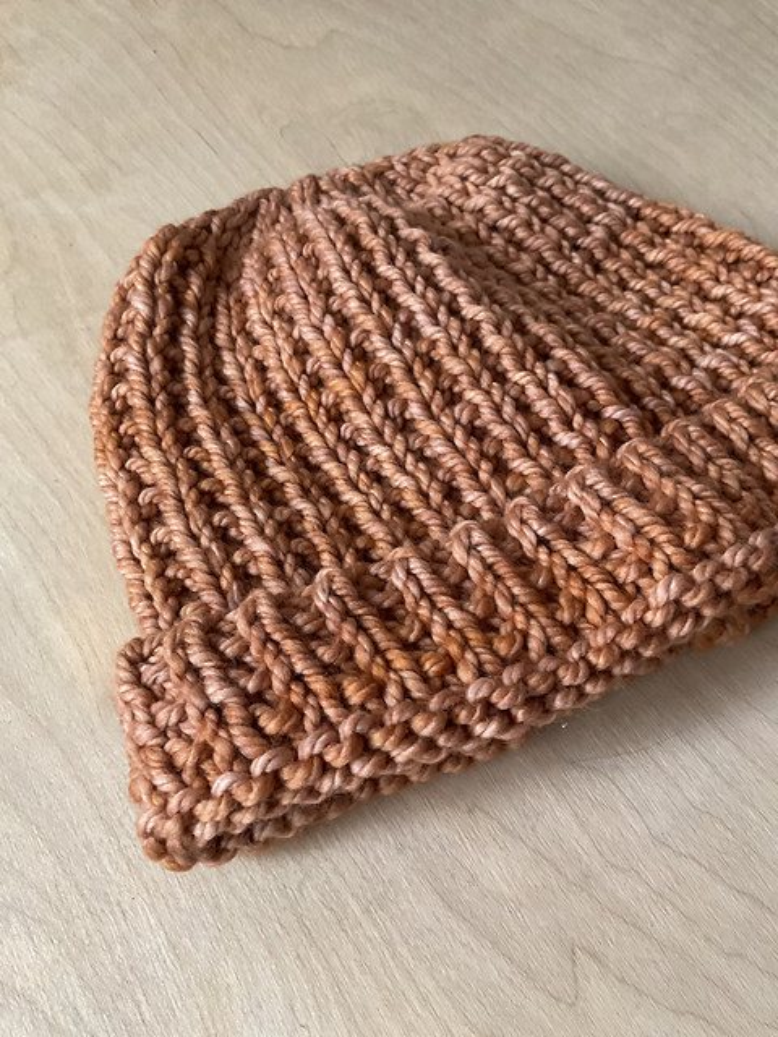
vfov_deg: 61.7
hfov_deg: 48.2
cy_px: 518
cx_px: 389
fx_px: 869
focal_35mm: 29
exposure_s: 1/60
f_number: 1.8
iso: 160
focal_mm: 3
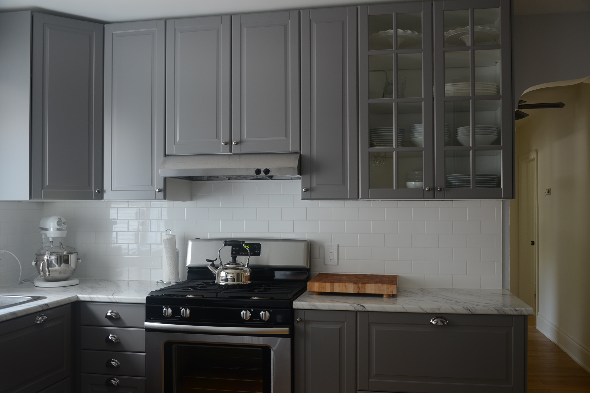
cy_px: 200
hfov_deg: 55.8
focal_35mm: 34
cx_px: 292
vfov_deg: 38.9
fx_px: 557
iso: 160
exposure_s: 1/10
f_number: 3.8
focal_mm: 22
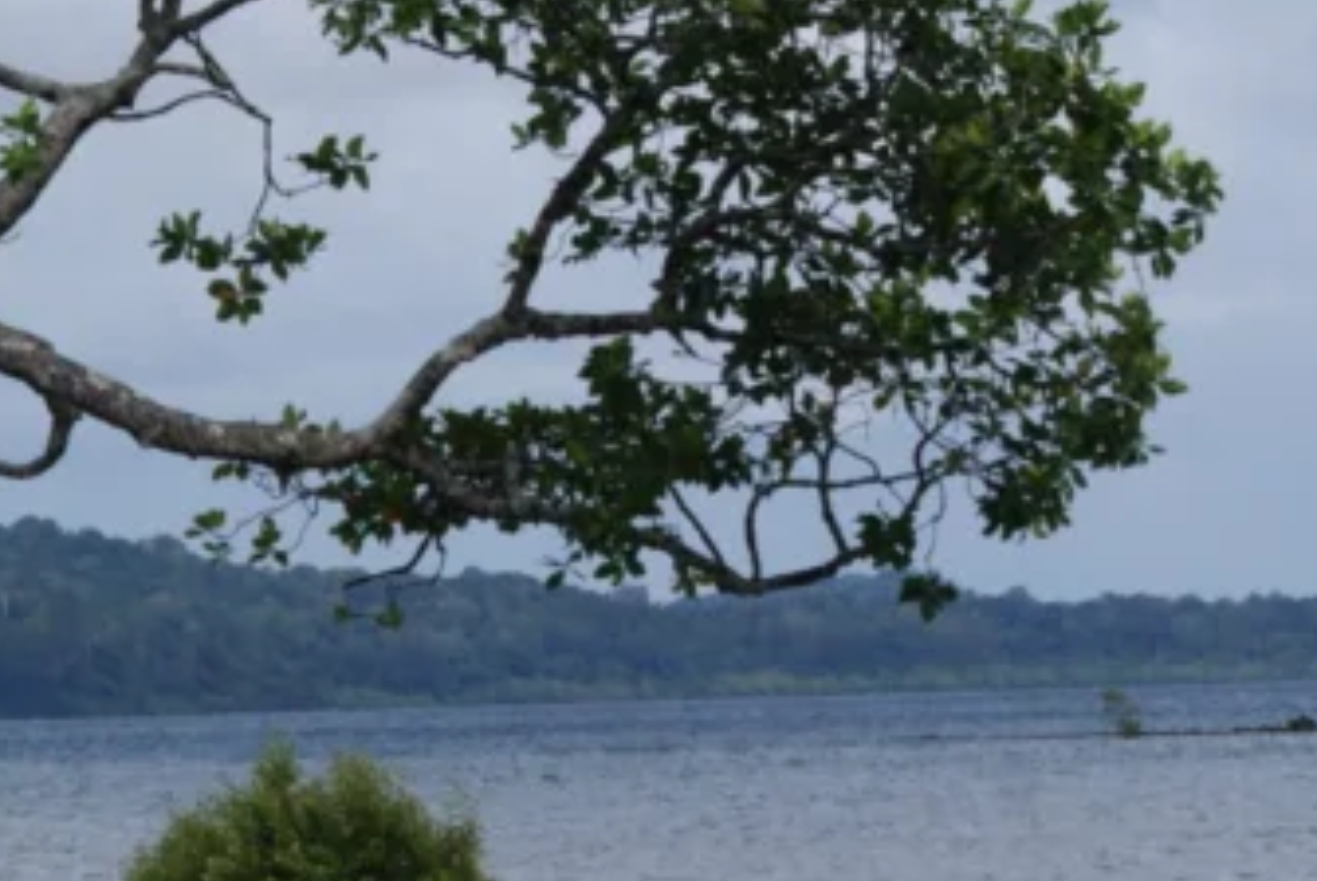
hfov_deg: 7.4
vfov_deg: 5.0
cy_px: 360
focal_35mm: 275
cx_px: -480
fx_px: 10069
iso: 100
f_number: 13
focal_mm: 60
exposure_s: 1/160
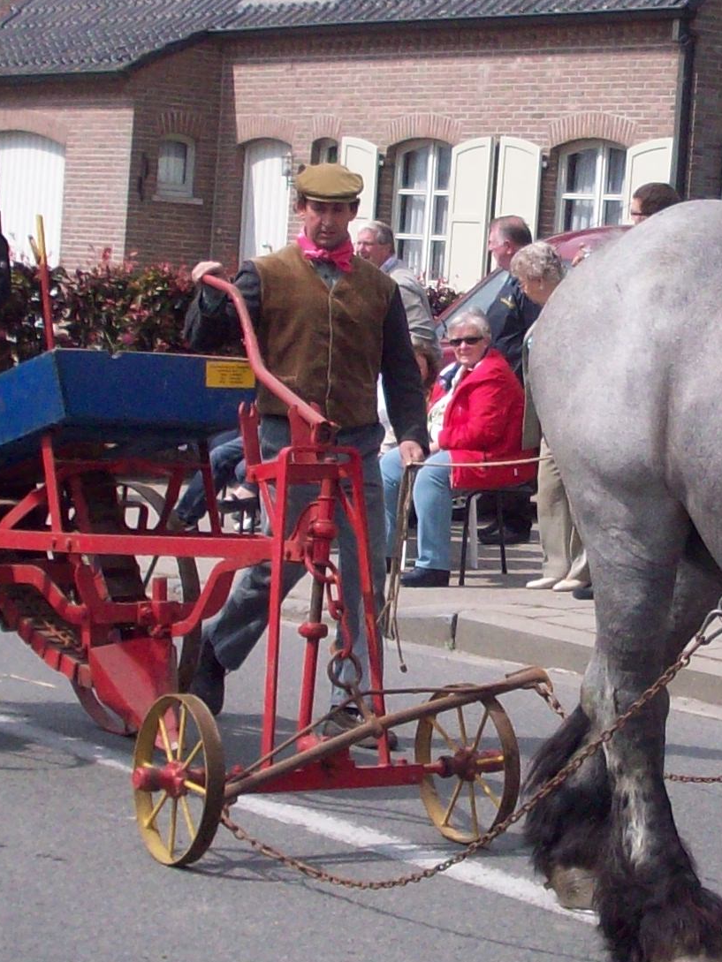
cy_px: 463
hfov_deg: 13.1
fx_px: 3114
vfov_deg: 17.6
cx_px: 646
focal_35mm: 112
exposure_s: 1/400
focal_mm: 6.2
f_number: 5.6
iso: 80
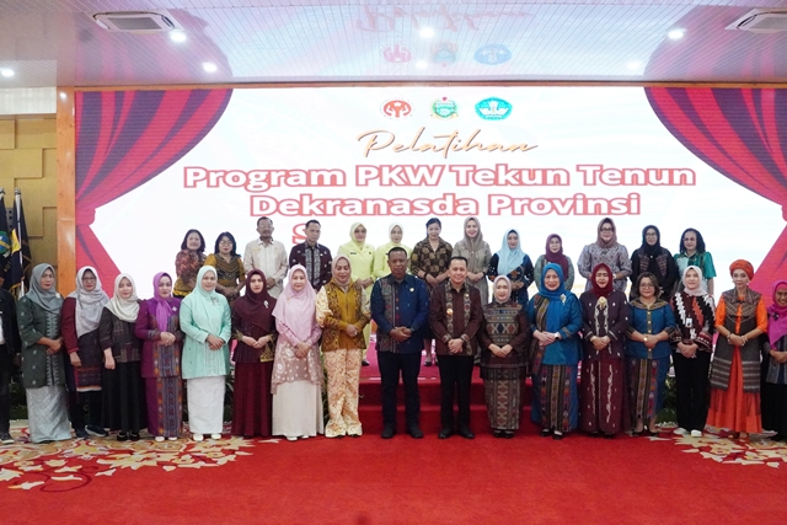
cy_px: 262
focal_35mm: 36
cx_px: 394
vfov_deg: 36.9
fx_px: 787
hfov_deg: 53.1
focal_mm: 24
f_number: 9
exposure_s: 1/125
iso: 16000
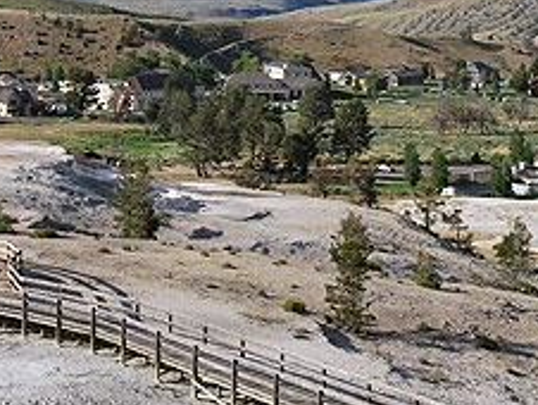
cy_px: 57
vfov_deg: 15.9
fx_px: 1431
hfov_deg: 21.3
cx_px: 231
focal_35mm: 92
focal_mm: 32
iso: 100
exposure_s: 1/250
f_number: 8
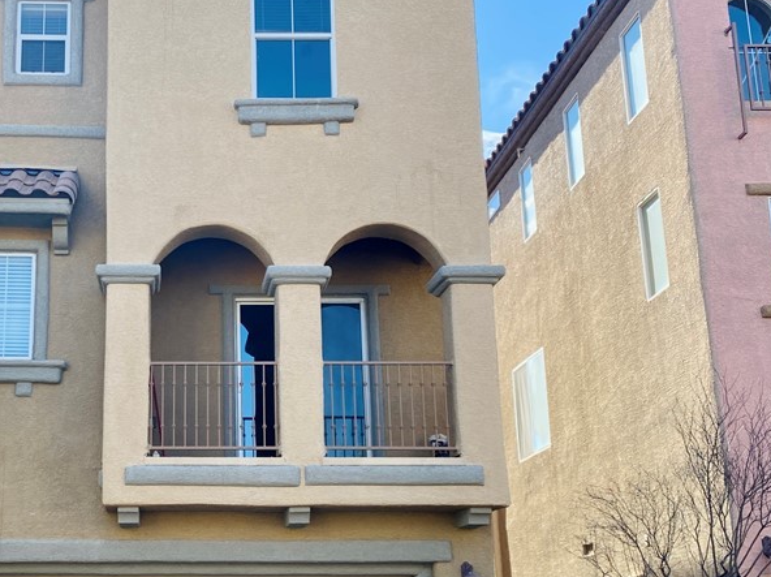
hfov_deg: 40.8
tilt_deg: +13.8
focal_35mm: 45
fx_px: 1001
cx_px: 182
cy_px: 382
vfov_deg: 31.9
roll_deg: -1.3
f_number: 1.8
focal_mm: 4.25
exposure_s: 1/845
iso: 32
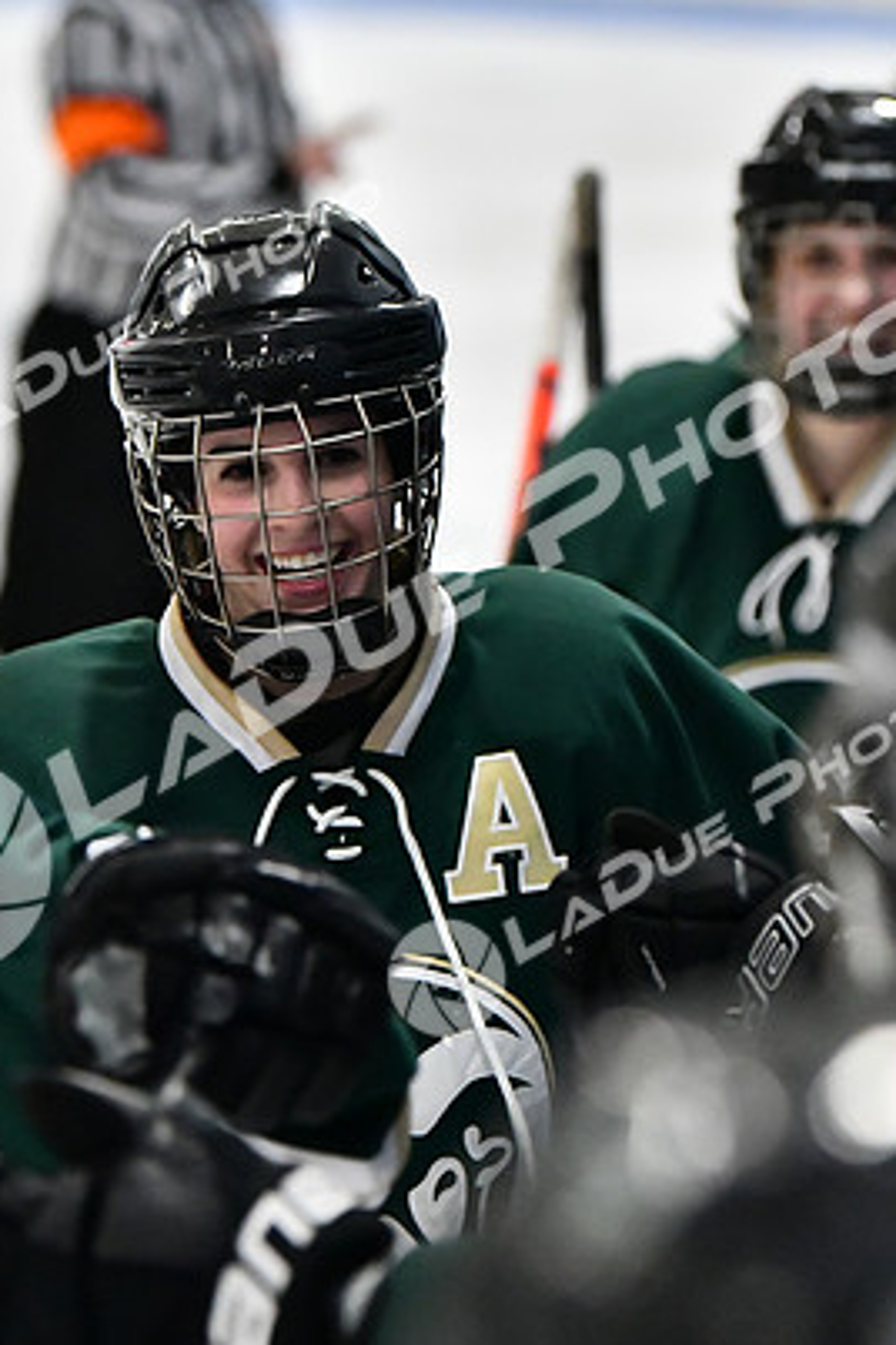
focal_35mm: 325
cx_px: 383
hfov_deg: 4.2
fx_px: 12132
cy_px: 609
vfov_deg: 6.3
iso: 8000
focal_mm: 150
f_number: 2.8
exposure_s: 1/1250
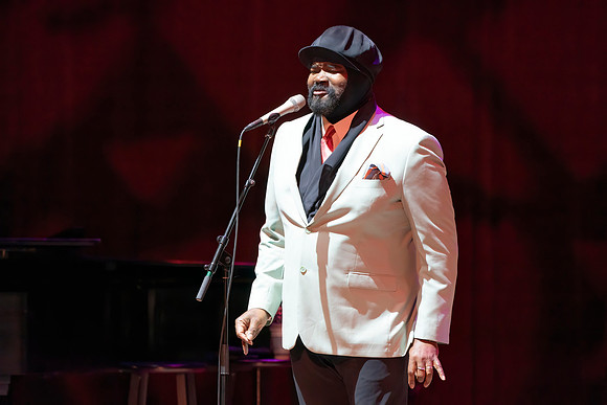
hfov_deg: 5.9
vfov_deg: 4.0
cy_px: 202
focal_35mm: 348
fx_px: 5869
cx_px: 304
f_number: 5.6
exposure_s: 1/320
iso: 5000
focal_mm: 348
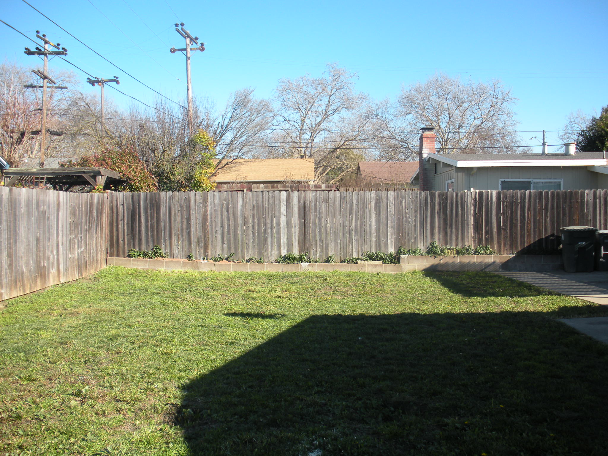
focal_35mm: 35
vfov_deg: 40.7
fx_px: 615
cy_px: 228
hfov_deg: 52.6
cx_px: 304
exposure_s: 1/284
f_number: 3.5
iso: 64
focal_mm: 6.3
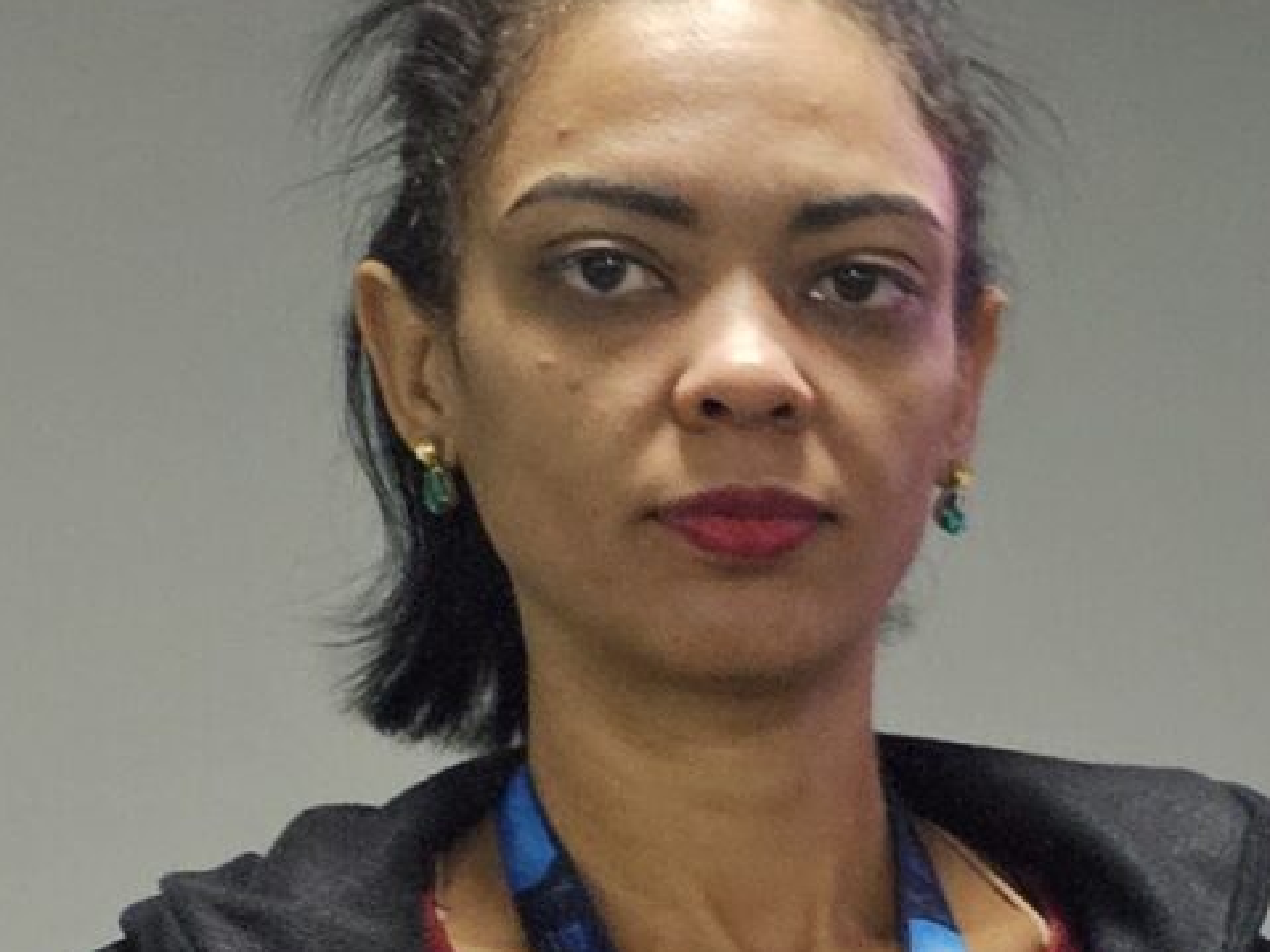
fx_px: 4512
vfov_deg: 11.6
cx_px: 3235
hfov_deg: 12.1
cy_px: 1413
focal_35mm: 123
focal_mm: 5.4
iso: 800
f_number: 1.8
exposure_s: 1/240
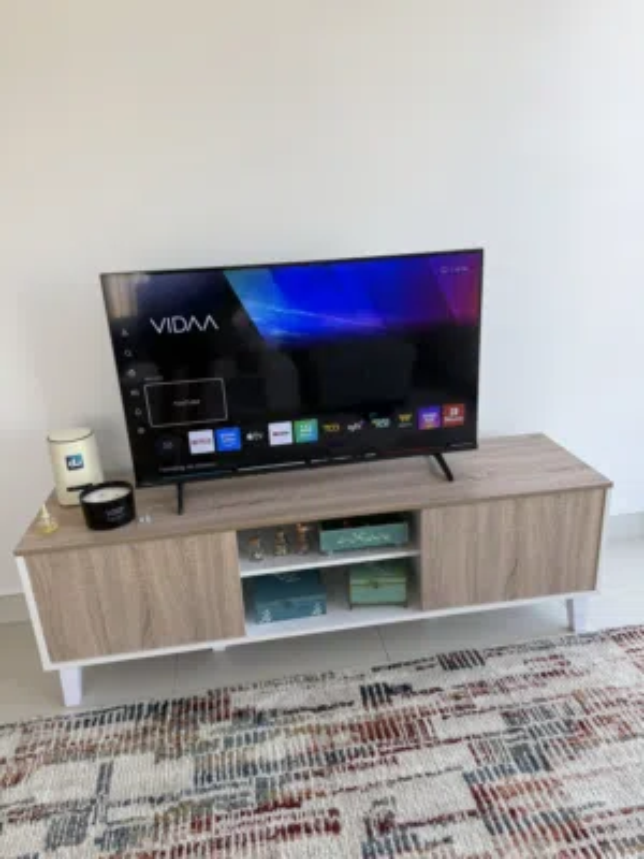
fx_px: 595
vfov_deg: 71.6
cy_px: 430
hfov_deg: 56.8
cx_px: 322
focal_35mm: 24
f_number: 1.78
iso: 100
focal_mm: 6.76
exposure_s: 1/180
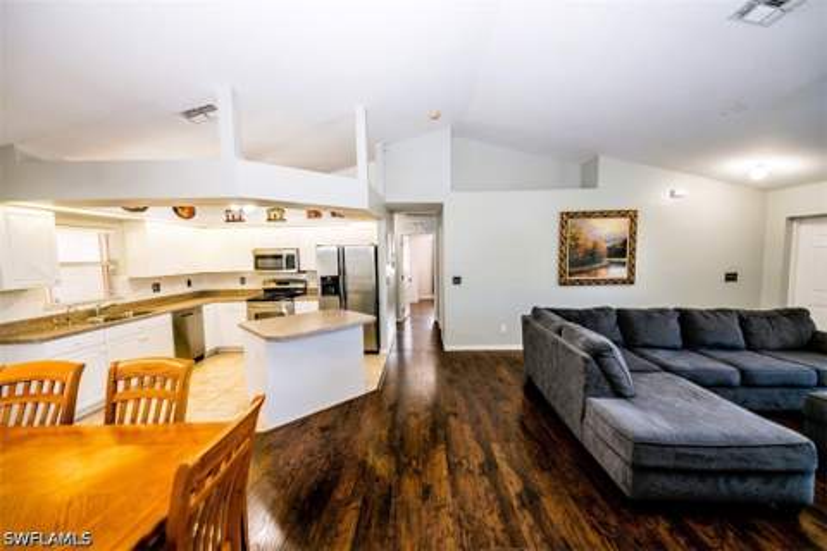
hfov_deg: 104.3
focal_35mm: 14
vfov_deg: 81.2
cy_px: 276
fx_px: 322
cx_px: 414
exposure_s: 1/125
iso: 400
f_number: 2.8
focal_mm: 14
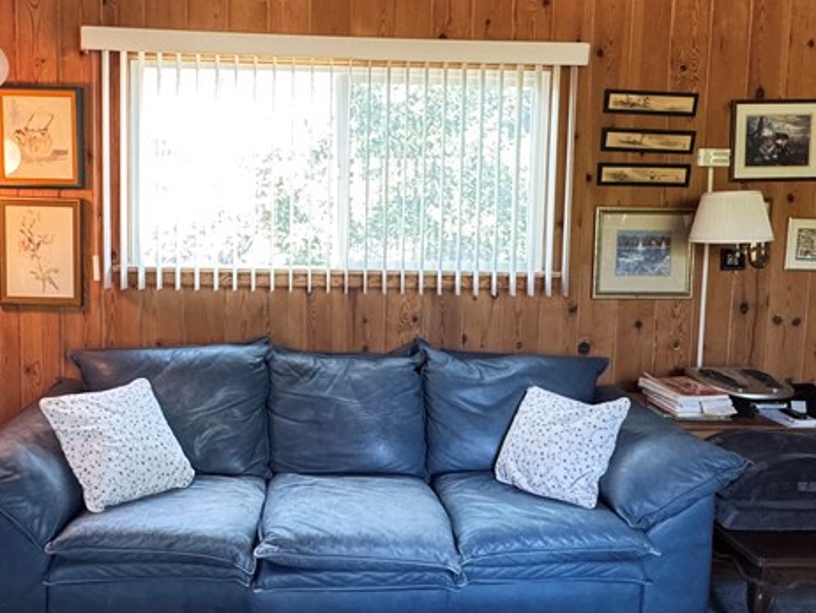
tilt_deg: -5.9
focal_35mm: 31
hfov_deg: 58.1
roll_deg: -1.6
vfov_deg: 45.4
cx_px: 348
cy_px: 281
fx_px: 731
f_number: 2.2
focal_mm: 2.22
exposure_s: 1/60
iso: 640
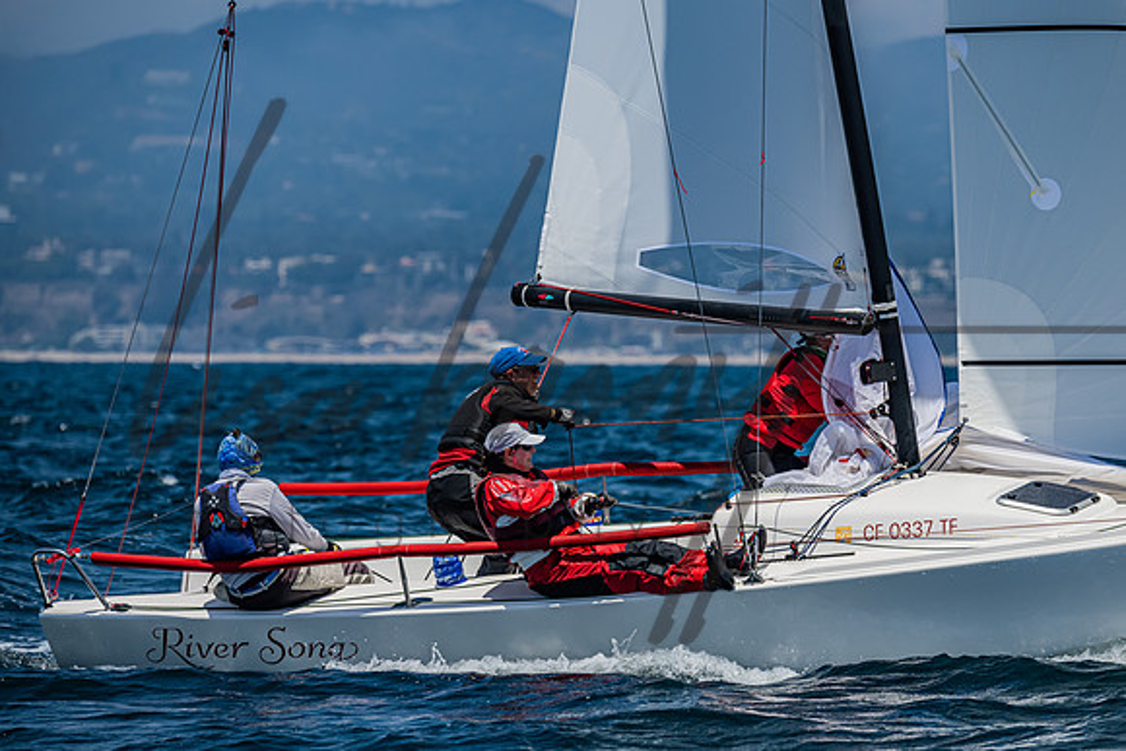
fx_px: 10114
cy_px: 349
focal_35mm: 323
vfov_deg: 4.3
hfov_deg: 6.4
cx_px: 655
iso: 400
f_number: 6.3
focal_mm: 260
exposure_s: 1/3200
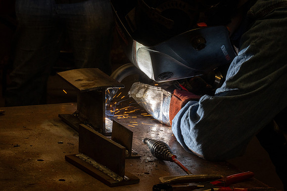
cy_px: 89
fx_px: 1039
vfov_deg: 10.5
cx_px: 92
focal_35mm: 130
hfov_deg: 15.7
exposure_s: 1/125
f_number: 16
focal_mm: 96
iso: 500
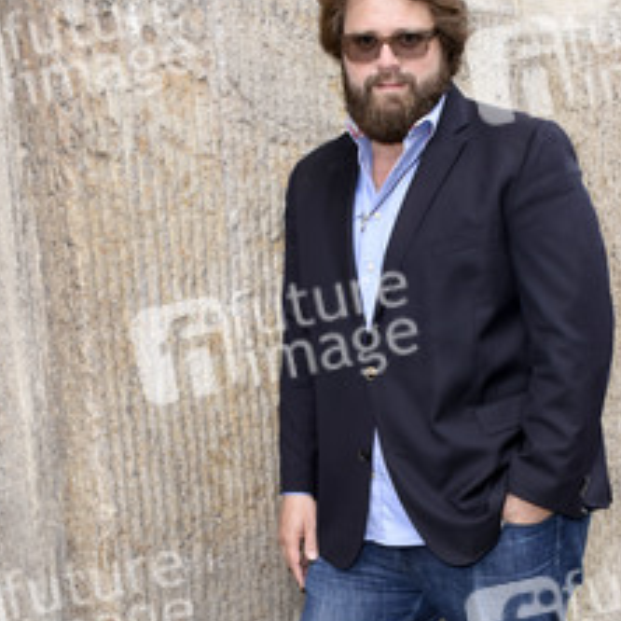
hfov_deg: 31.0
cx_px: 355
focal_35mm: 55
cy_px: 478
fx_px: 1116
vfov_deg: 30.5
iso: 160
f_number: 6.3
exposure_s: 1/100
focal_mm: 24
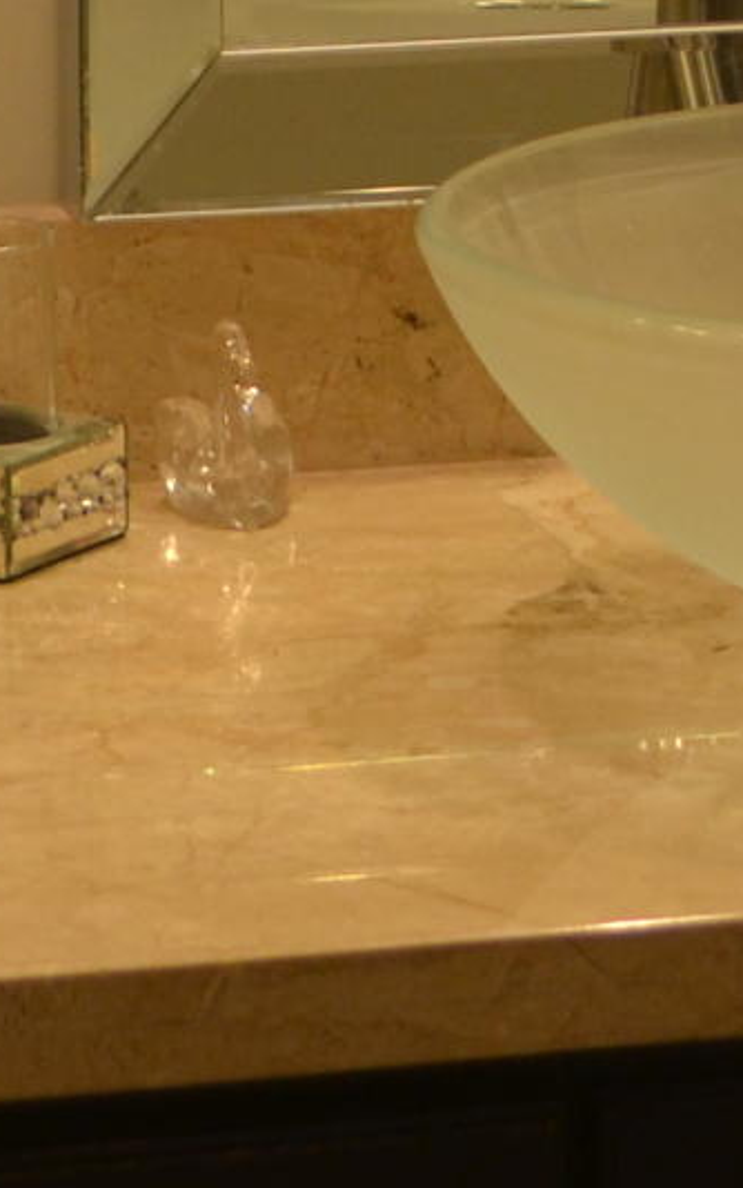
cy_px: -429
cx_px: 423
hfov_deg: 6.4
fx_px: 6671
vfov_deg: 9.9
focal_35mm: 206
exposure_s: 1/100
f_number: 5
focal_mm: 24
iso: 400
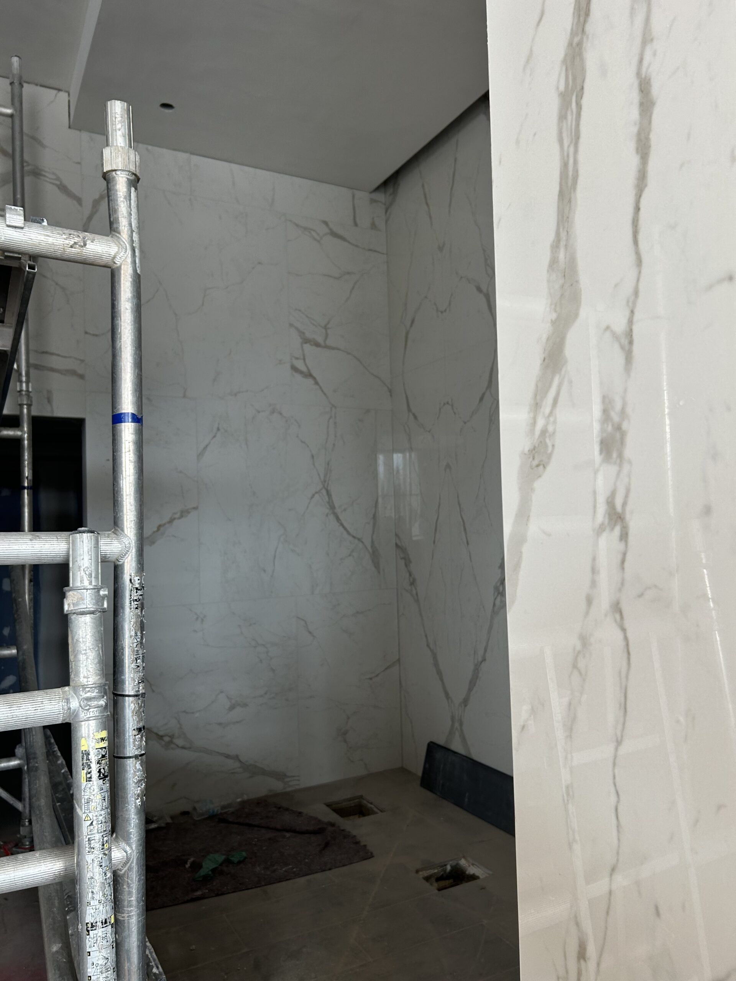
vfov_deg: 67.3
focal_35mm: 26
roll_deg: +2.0
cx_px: 368
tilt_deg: +2.4
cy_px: 490
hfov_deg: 53.1
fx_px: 737
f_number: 1.5
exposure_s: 1/100
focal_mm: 5.7
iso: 80
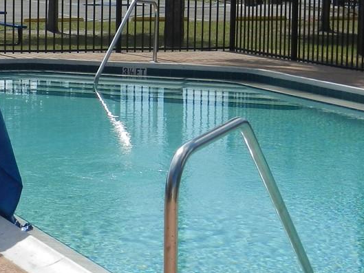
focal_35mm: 115
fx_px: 1210
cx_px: 137
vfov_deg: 12.9
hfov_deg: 17.1
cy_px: 105
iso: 160
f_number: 8
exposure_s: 1/800
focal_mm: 6.9
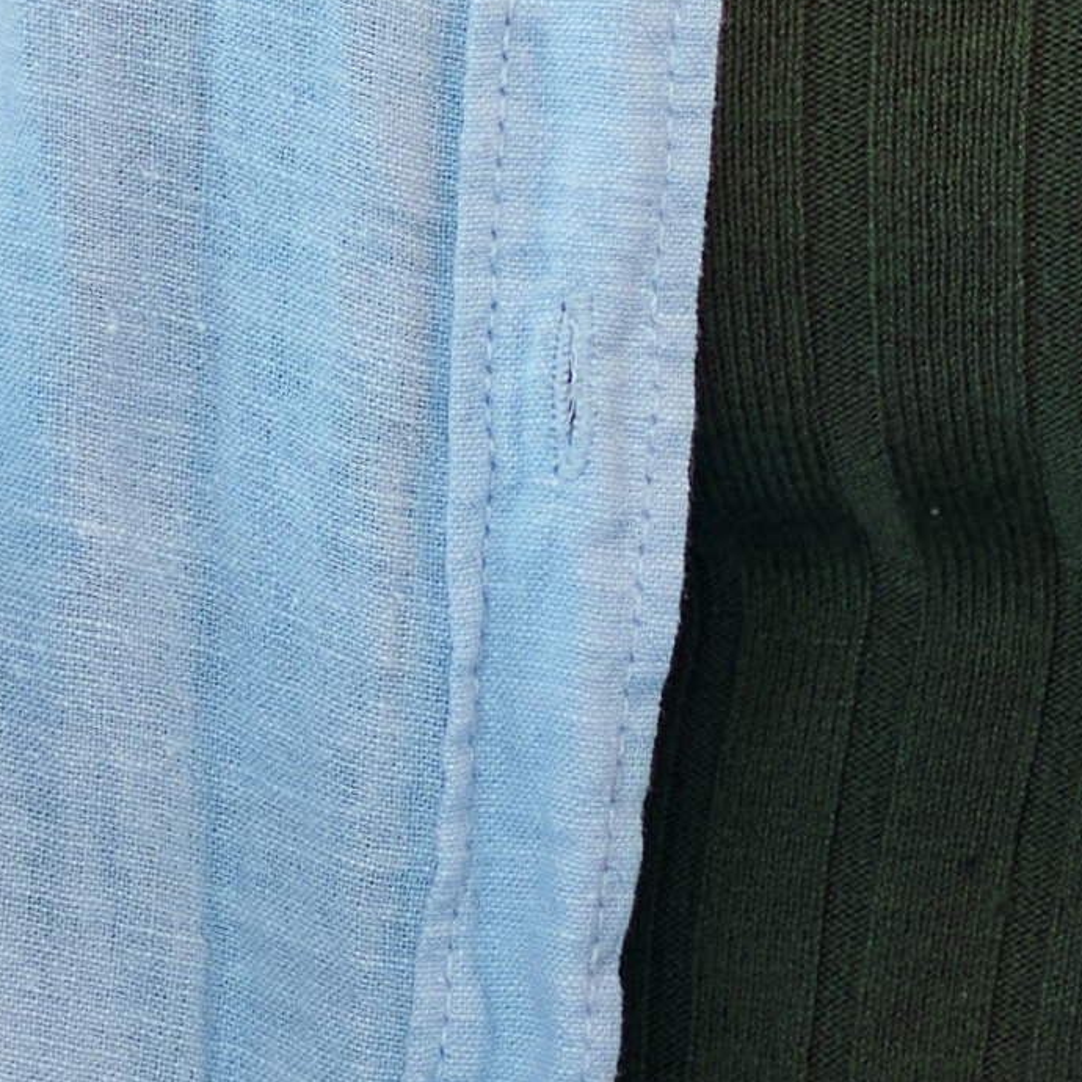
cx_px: -1736
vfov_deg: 2.1
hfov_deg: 2.1
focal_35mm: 849
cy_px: -1853
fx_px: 30024
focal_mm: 85
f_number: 2.8
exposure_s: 1/320
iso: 400
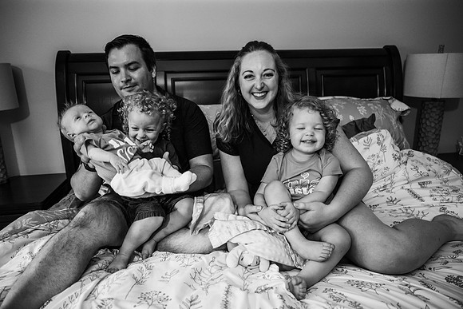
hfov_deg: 70.4
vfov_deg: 50.4
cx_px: 232
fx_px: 328
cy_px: 154
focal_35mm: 26
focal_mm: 25.5
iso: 1000
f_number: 2.8
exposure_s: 1/250
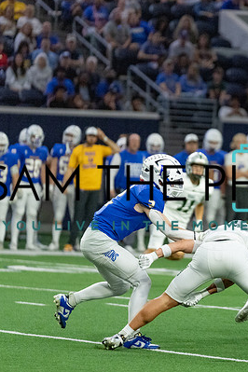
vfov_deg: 5.4
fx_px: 3947
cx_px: 239
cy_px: 144
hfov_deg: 3.6
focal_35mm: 382
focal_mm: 200
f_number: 2.8
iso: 5000
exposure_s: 1/1250
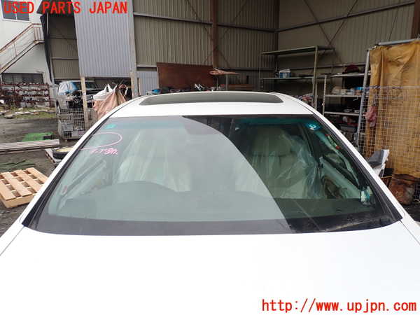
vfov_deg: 54.9
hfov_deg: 69.4
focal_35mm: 25
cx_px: 210
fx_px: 303
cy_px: 158
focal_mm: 4.5
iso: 100
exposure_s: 1/320
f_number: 2.8
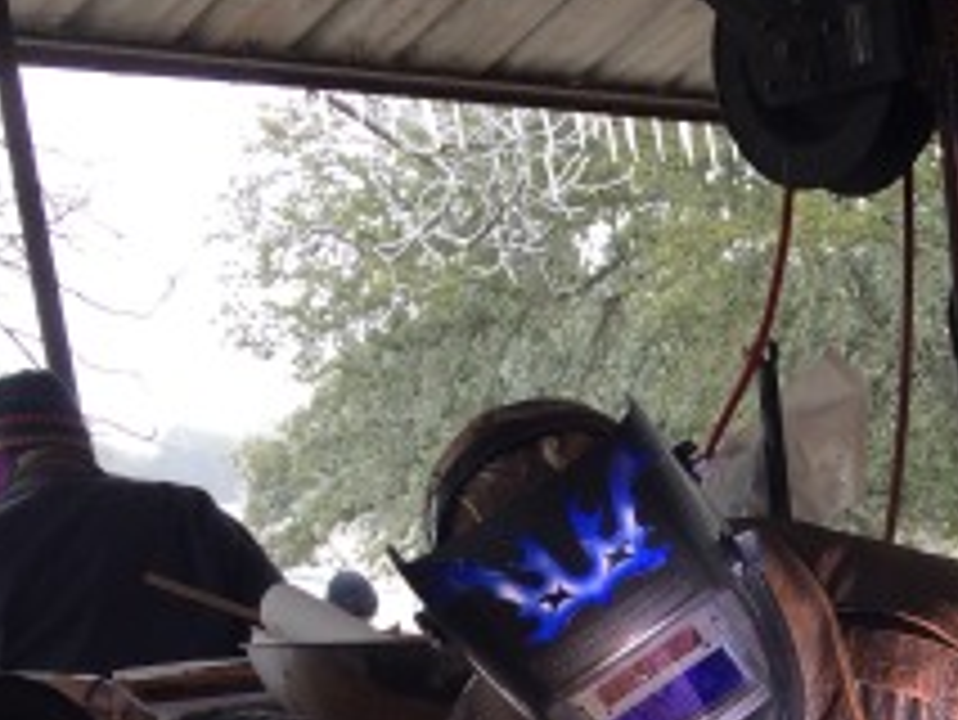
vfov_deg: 15.9
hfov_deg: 20.4
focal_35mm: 87
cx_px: 1268
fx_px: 2409
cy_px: 1017
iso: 50
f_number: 2.2
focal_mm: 4.15
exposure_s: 1/120
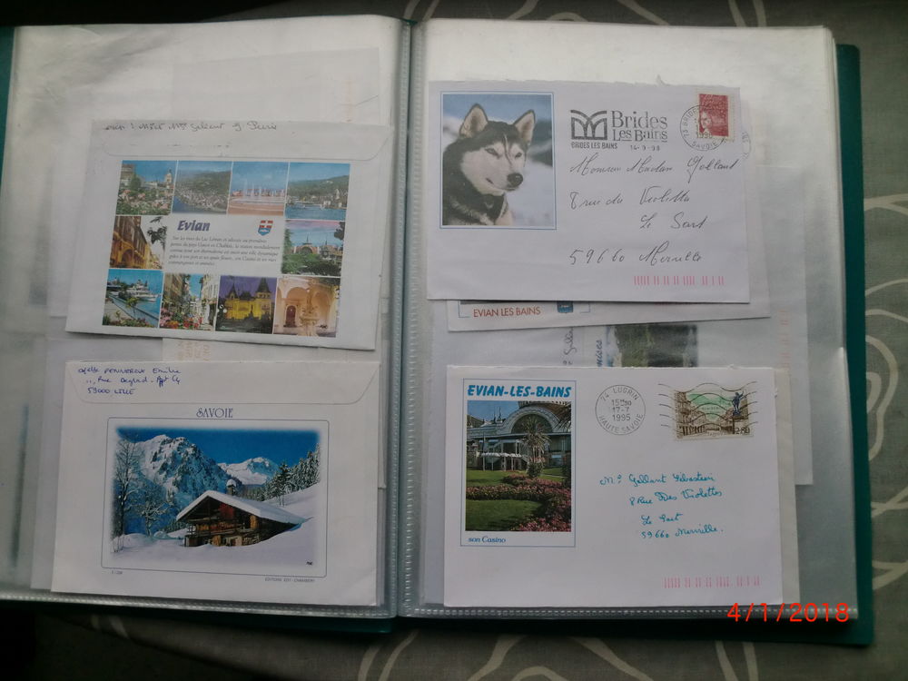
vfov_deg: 40.7
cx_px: 454
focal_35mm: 35
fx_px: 918
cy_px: 340
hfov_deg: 52.6
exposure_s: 1/60
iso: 125
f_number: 3.1
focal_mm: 6.3
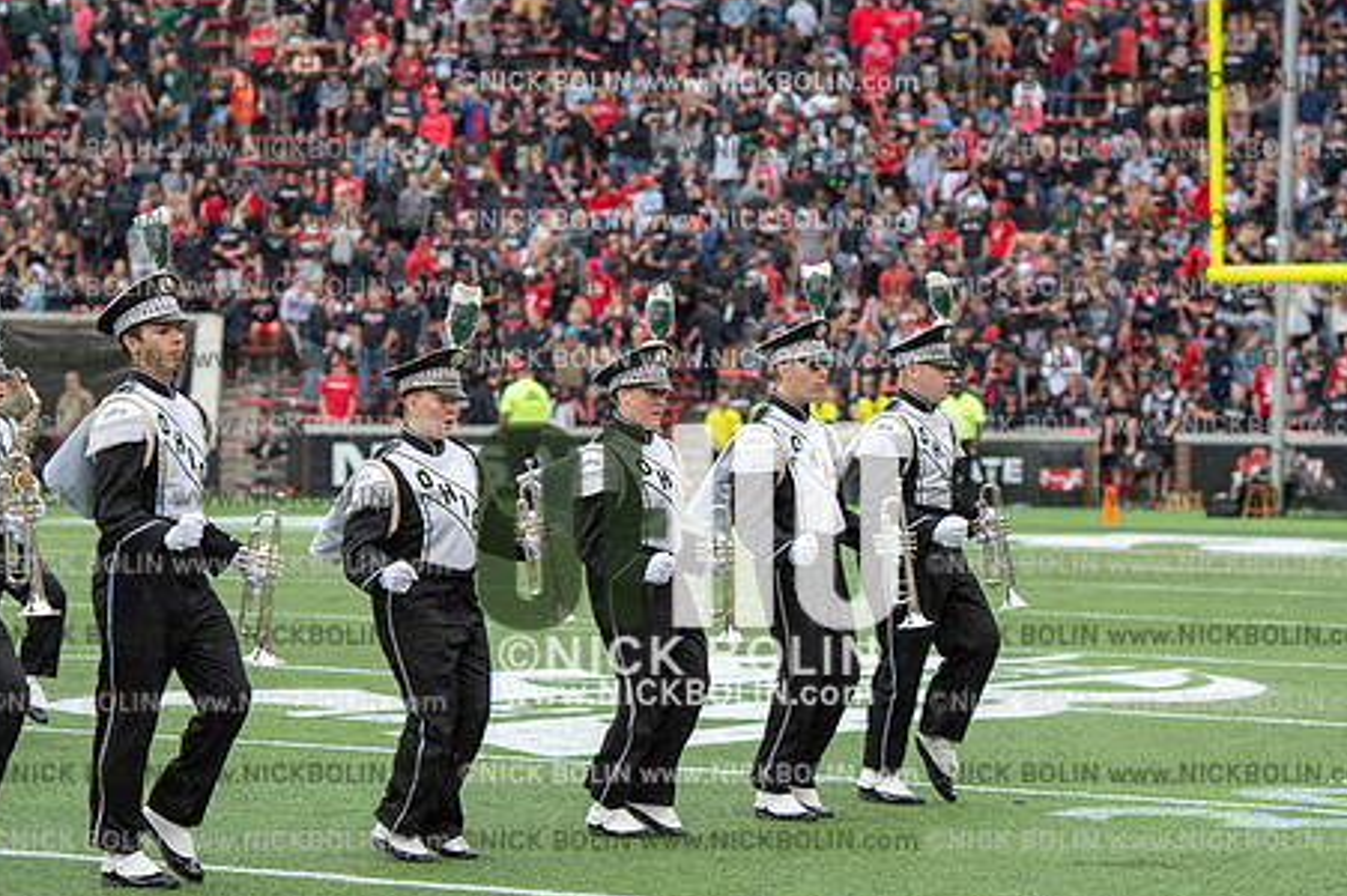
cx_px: 687
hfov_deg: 14.3
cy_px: 564
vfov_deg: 9.5
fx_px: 5384
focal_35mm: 144
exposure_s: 1/500
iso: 400
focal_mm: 112
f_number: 4
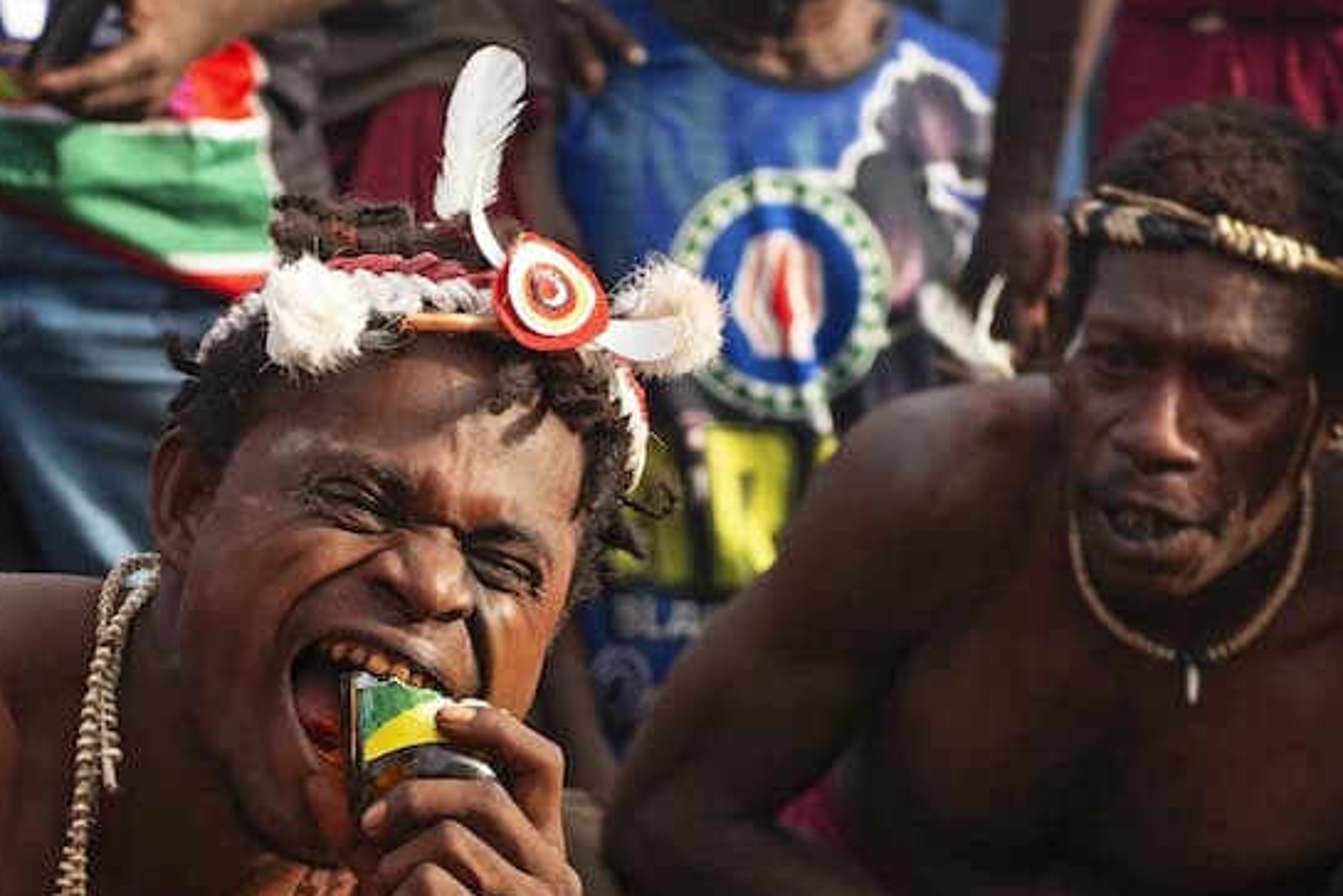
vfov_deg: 7.1
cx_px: 393
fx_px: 7201
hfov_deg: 10.6
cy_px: 858
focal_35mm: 193
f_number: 5
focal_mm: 70
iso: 100
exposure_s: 1/250
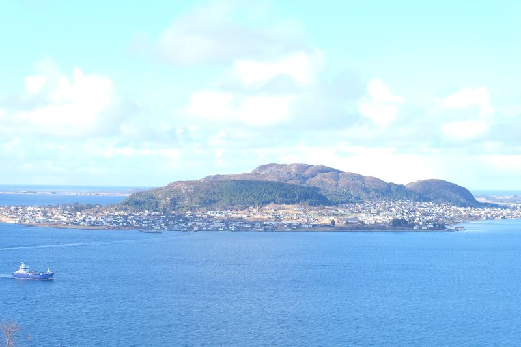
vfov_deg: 18.2
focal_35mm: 75
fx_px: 1085
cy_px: 174
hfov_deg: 27.0
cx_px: 260
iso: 200
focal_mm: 50
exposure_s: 1/125
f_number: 7.1
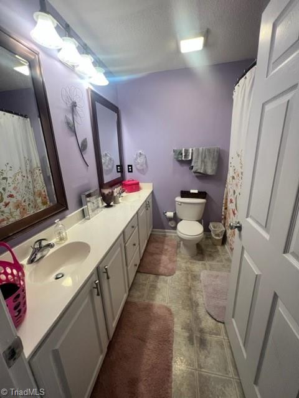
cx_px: 150
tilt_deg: -16.3
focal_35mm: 13
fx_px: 150
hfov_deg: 89.9
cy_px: 199
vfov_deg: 106.2
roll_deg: +1.9
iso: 160
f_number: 1.8
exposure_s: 1/60
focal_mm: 1.57
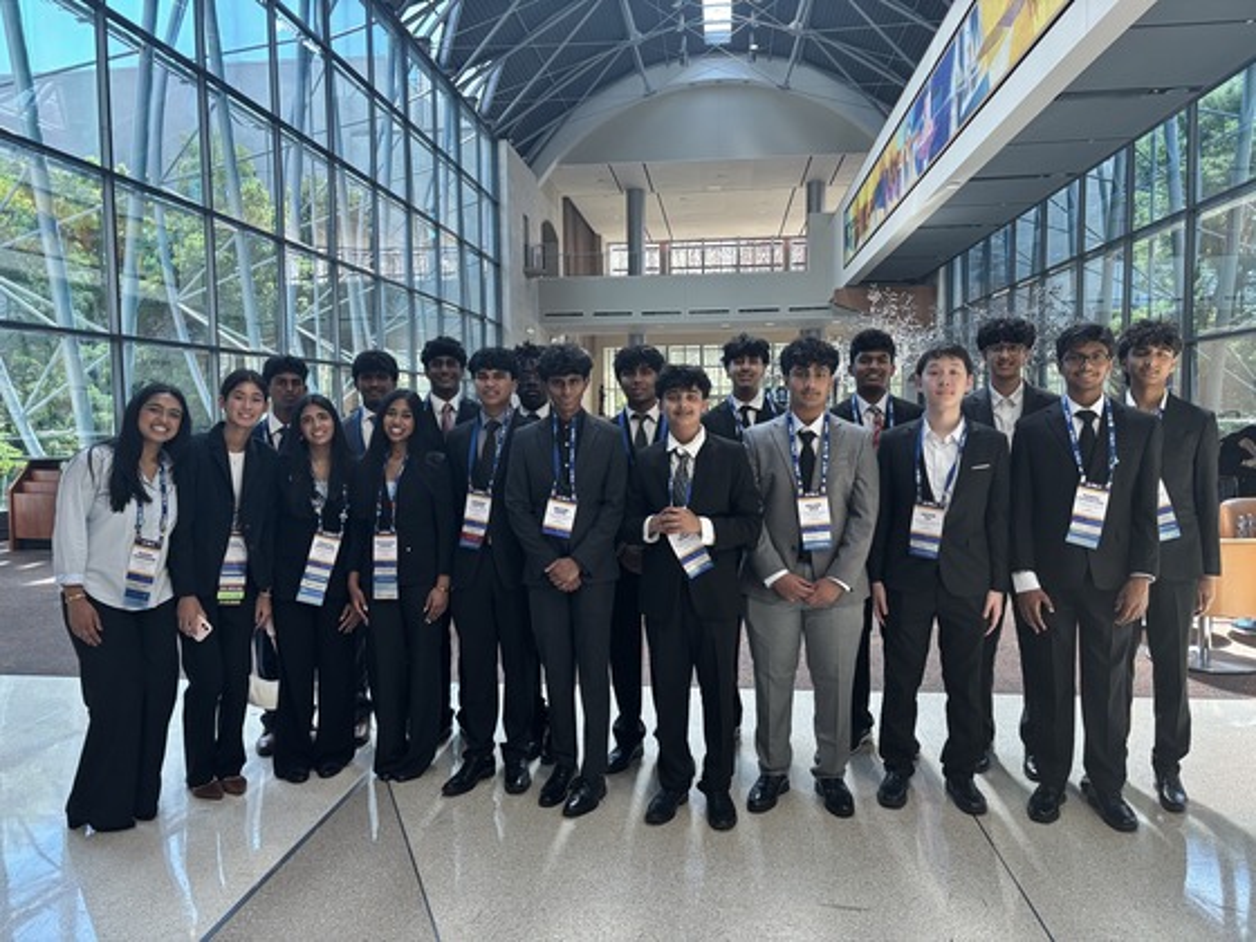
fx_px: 943
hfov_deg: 67.3
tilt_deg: -4.3
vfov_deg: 53.1
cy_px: 471
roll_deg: +0.5
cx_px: 628
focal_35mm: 26
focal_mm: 5.96
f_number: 1.6
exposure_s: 1/120
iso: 125
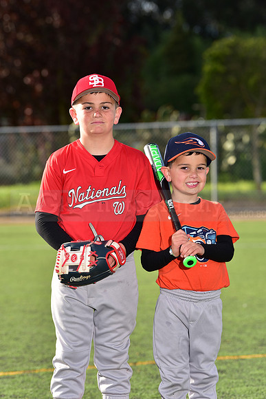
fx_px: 1551
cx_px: 133
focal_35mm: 140
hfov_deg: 9.8
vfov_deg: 14.7
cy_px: 200
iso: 64
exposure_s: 1/200
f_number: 5
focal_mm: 140
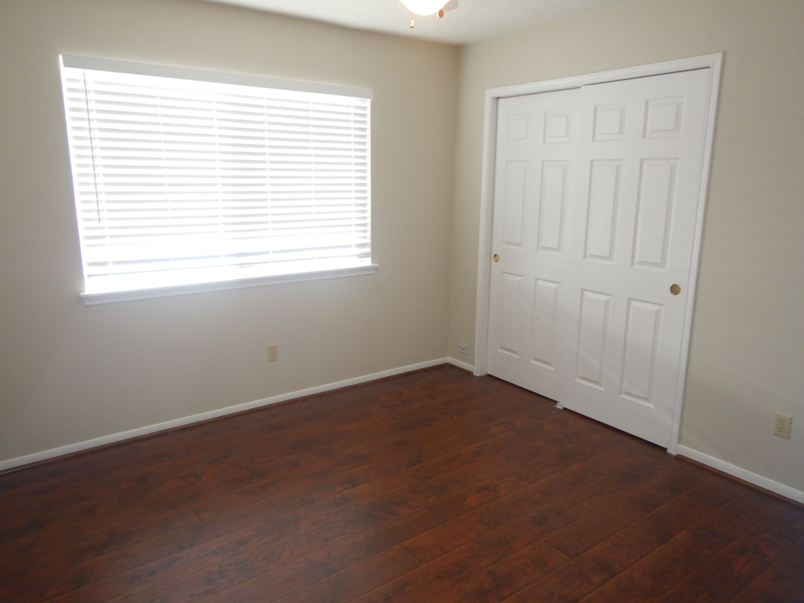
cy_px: 302
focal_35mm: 24
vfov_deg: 56.8
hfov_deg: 71.6
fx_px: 557
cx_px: 402
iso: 200
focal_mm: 4.3
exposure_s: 1/30
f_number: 2.8
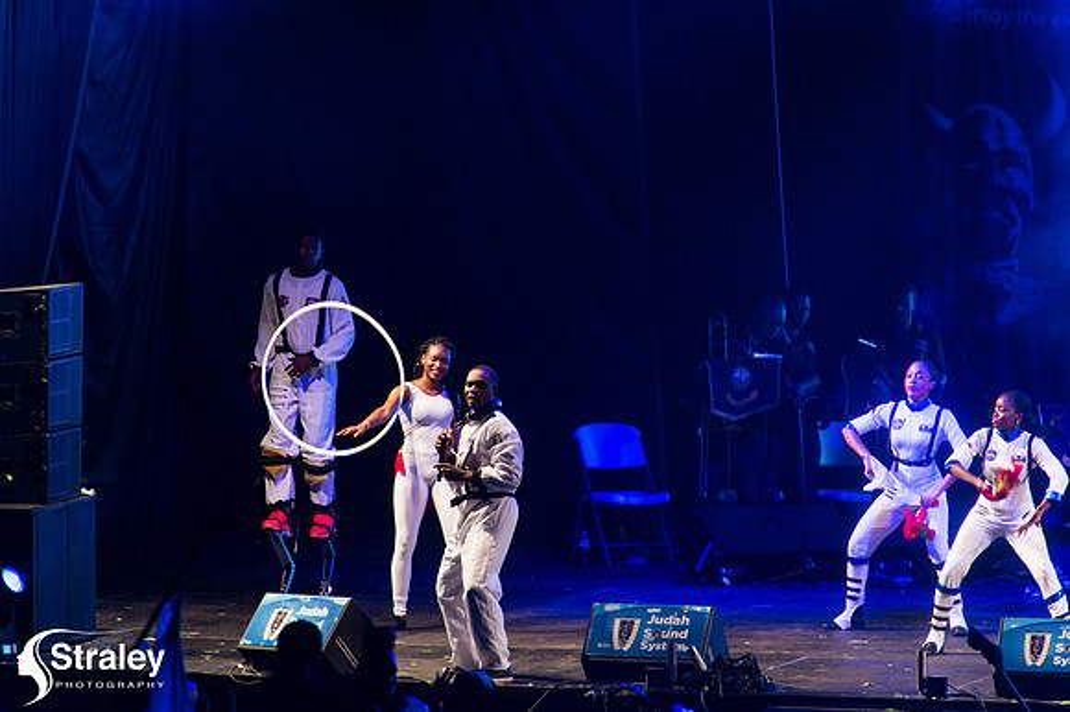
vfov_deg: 4.0
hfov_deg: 6.1
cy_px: 356
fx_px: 10099
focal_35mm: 340
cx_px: 535
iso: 2500
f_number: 5.6
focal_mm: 340
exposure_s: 1/200
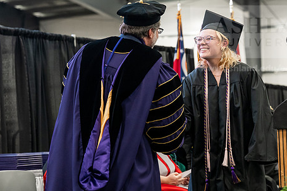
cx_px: 171
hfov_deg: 19.3
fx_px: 845
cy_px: 82
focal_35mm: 106
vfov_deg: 12.9
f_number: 4
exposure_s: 1/200
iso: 4000
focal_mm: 83
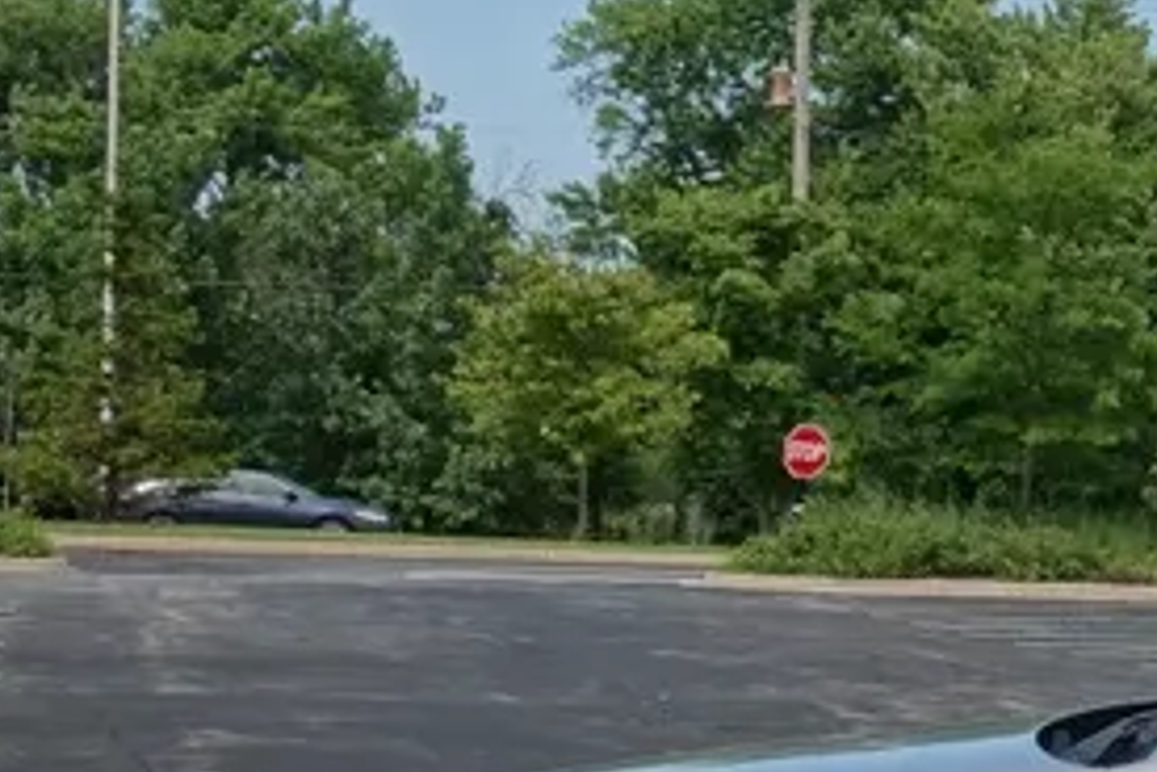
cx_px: 2215
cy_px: 785
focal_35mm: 163
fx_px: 5238
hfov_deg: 11.5
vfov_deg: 8.4
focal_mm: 13.7
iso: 100
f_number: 7.1
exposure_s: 1/250
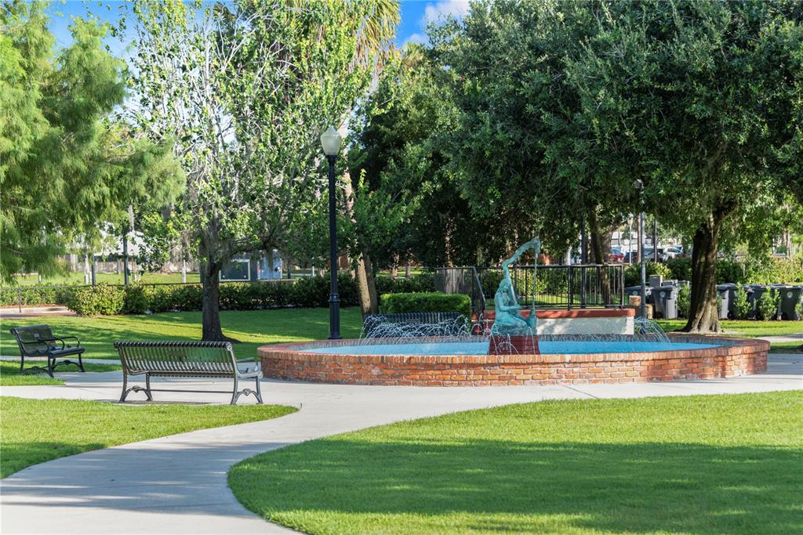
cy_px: 268
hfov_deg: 26.0
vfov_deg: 17.5
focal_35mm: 78
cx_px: 402
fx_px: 1740
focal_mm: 78
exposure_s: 1/400
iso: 250
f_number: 5
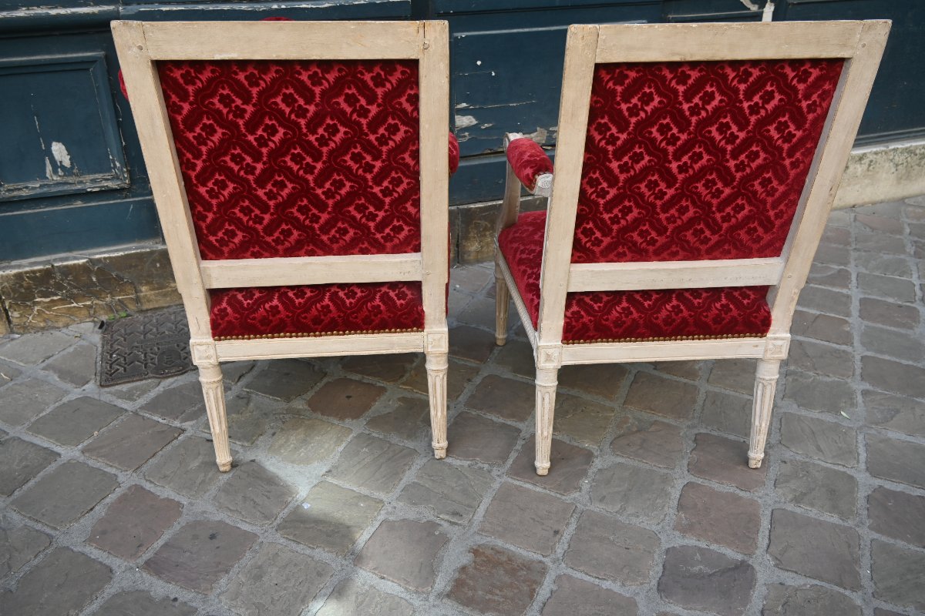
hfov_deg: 63.2
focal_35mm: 29
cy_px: 308
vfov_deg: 44.6
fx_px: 752
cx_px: 462
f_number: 4.5
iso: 200
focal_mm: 19.5
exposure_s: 1/250
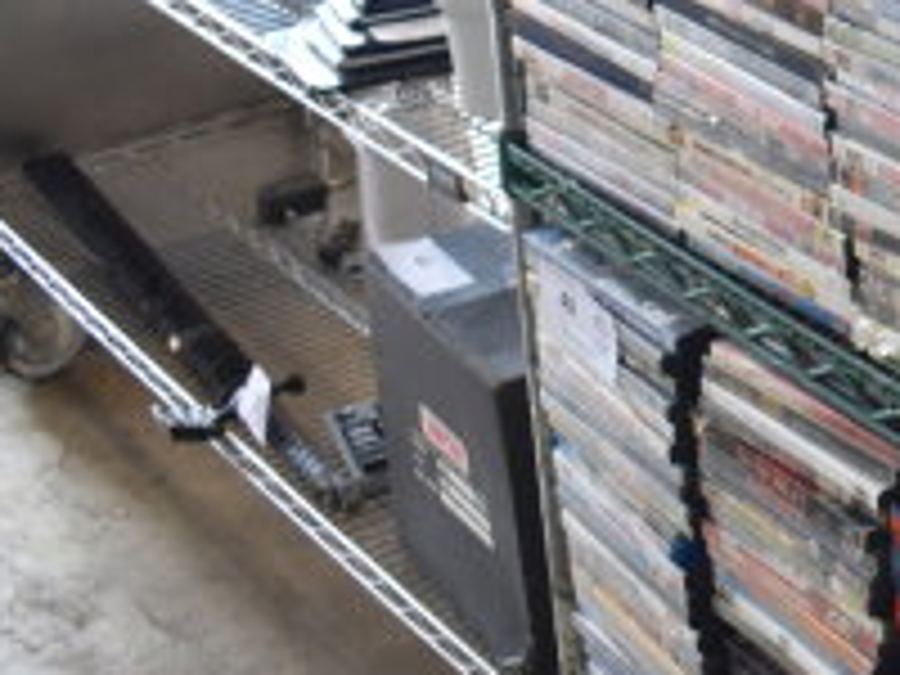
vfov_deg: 15.4
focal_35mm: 92
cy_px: -128
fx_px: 2404
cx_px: 1359
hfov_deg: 18.7
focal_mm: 21
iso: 280
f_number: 3.8
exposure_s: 1/30
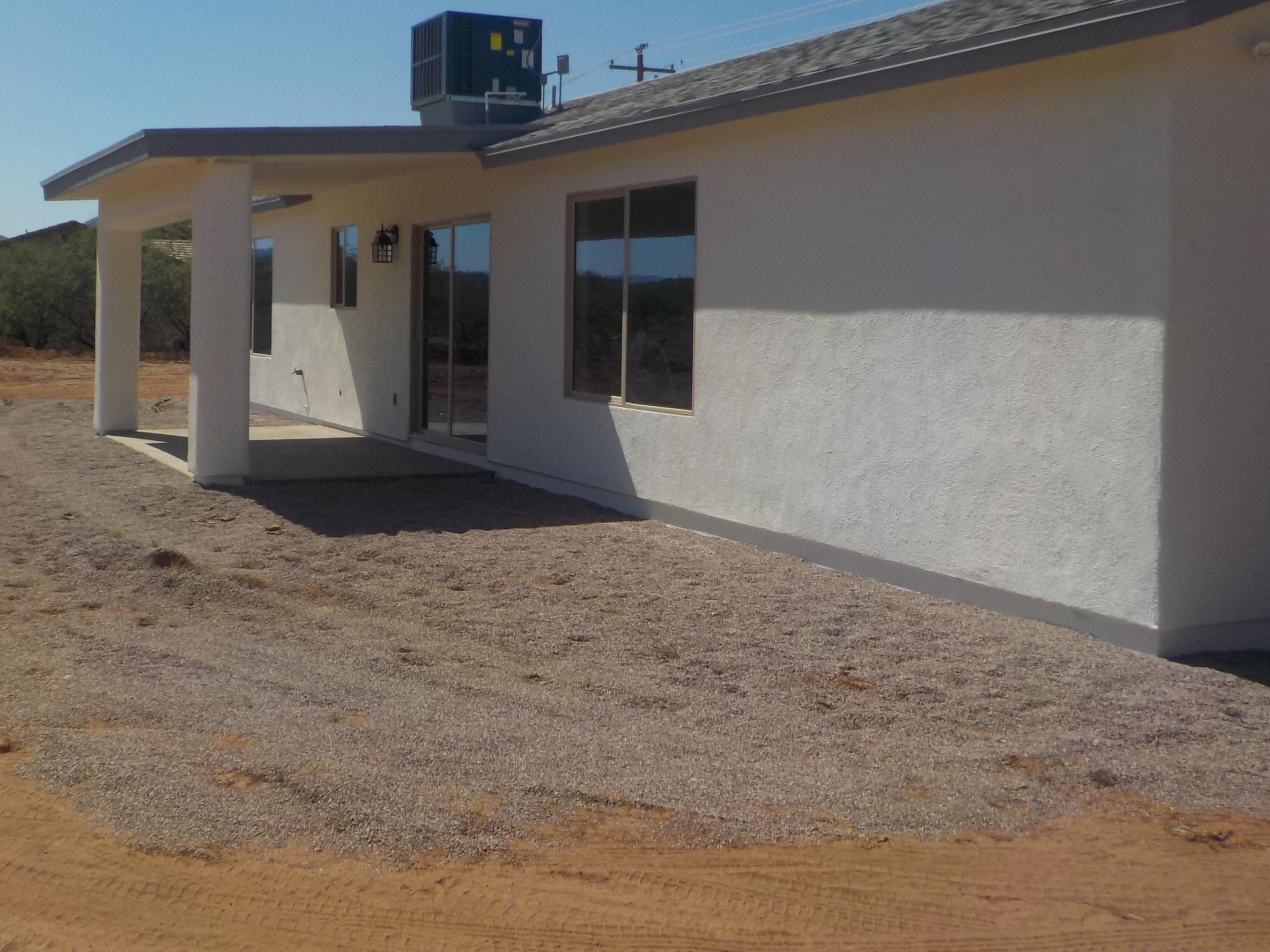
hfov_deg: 48.6
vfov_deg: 37.5
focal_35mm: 38
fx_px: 1394
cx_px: 493
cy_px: 366
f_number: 6.6
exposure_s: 1/640
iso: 125
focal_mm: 4.1
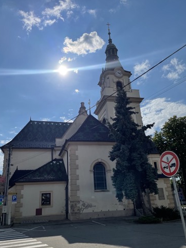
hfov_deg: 49.7
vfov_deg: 63.4
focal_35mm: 28
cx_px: 90
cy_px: 131
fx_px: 201
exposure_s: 1/13333
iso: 32
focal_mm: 4.2
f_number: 1.6
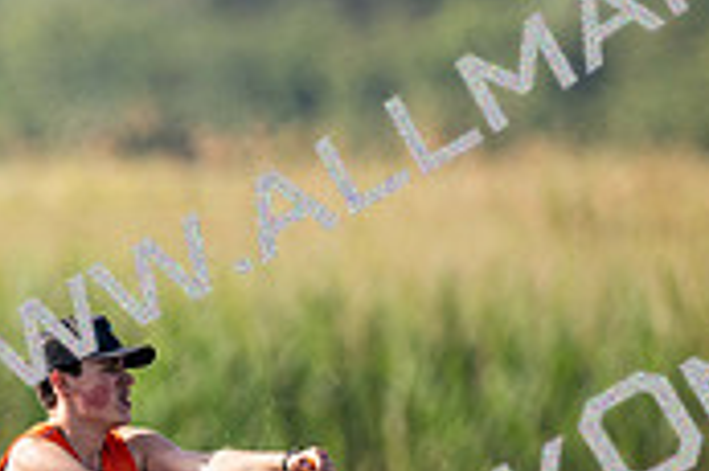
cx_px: -434
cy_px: 522
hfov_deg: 1.0
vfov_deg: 0.7
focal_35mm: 2011
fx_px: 39567
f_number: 5
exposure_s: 1/2500
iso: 220
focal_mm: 600
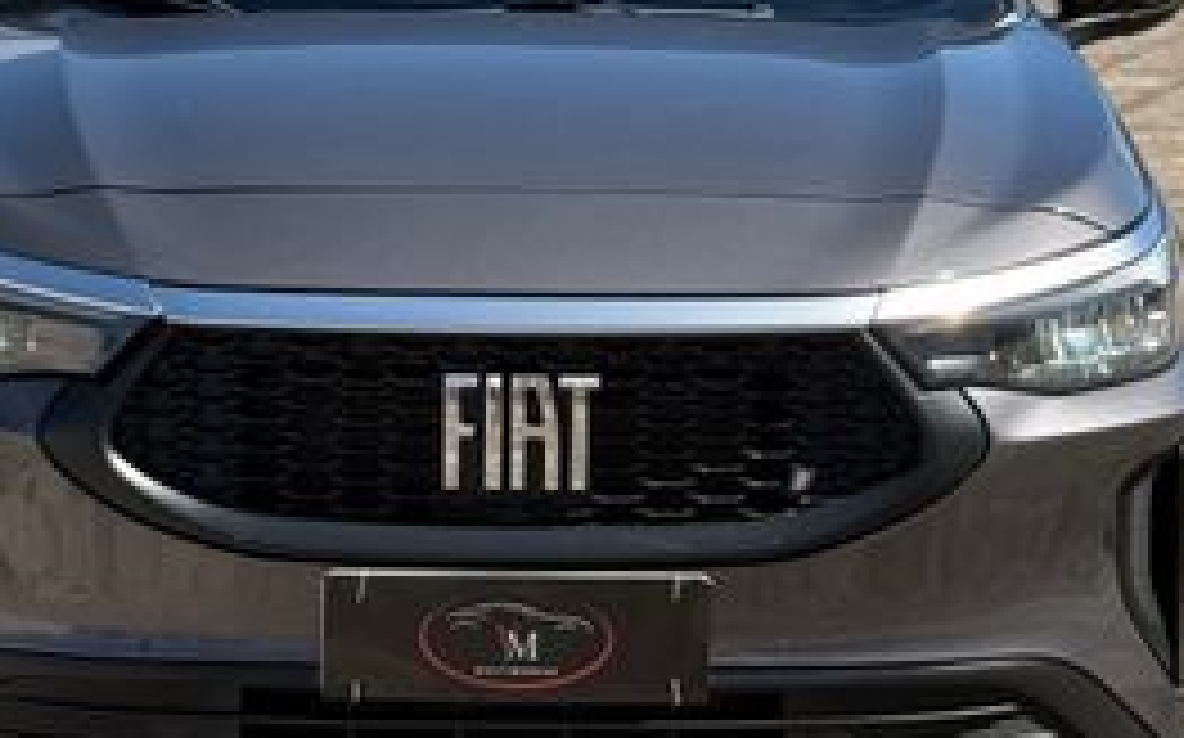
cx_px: 464
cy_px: 140
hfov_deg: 22.8
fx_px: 2934
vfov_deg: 14.3
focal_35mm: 91
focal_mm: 6.76
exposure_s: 1/2342
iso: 100
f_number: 1.78
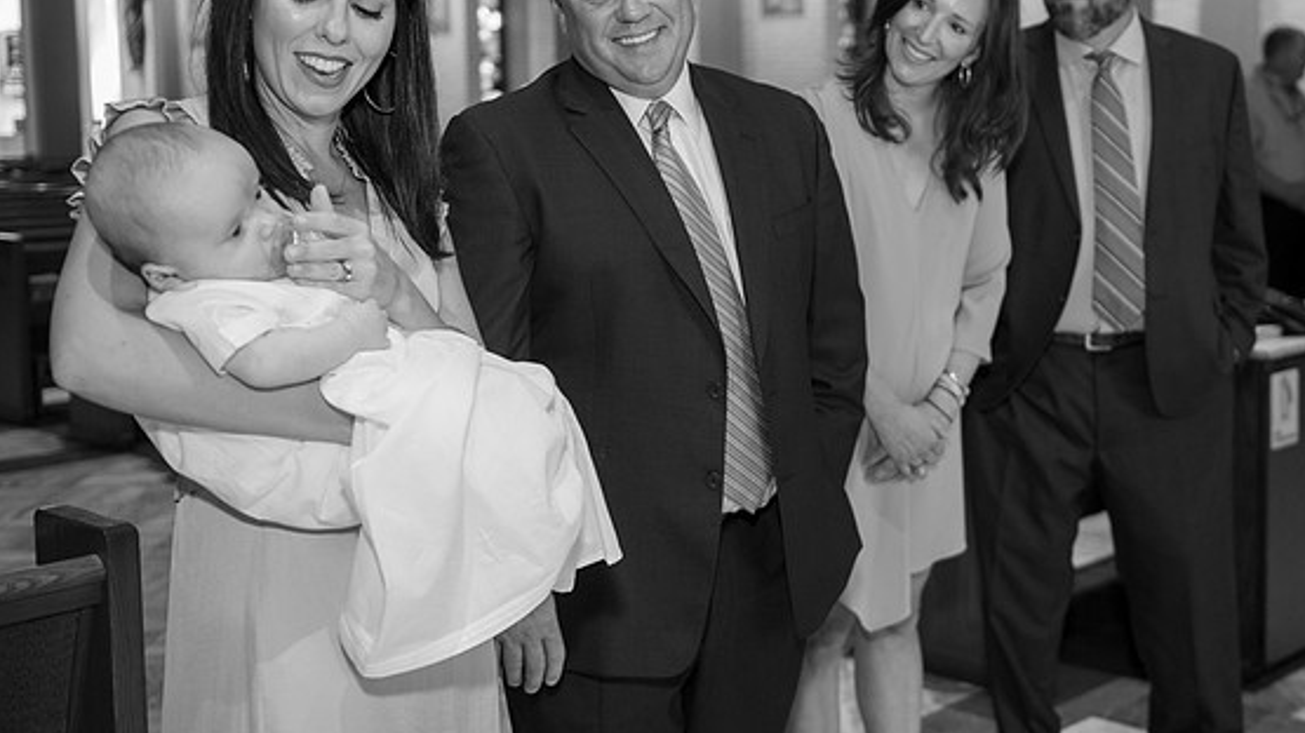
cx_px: 818
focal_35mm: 51
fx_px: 1765
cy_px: 277
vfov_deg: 23.4
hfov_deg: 40.3
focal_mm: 36
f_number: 2.8
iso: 1000
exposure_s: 1/100
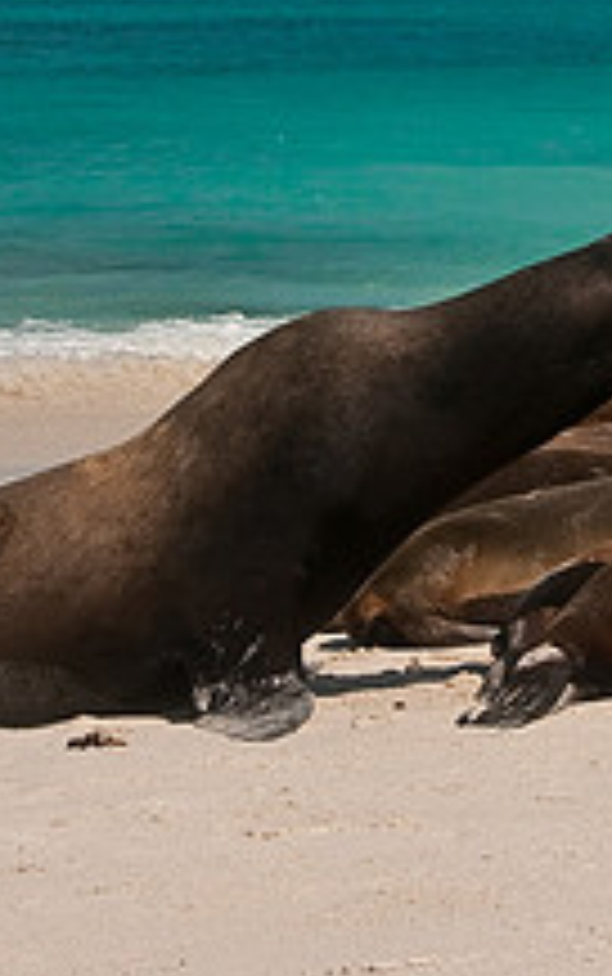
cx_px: 418
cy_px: 223
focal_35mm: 163
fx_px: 4341
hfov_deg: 8.1
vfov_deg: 12.8
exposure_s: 1/125
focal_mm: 40
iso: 160
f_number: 13
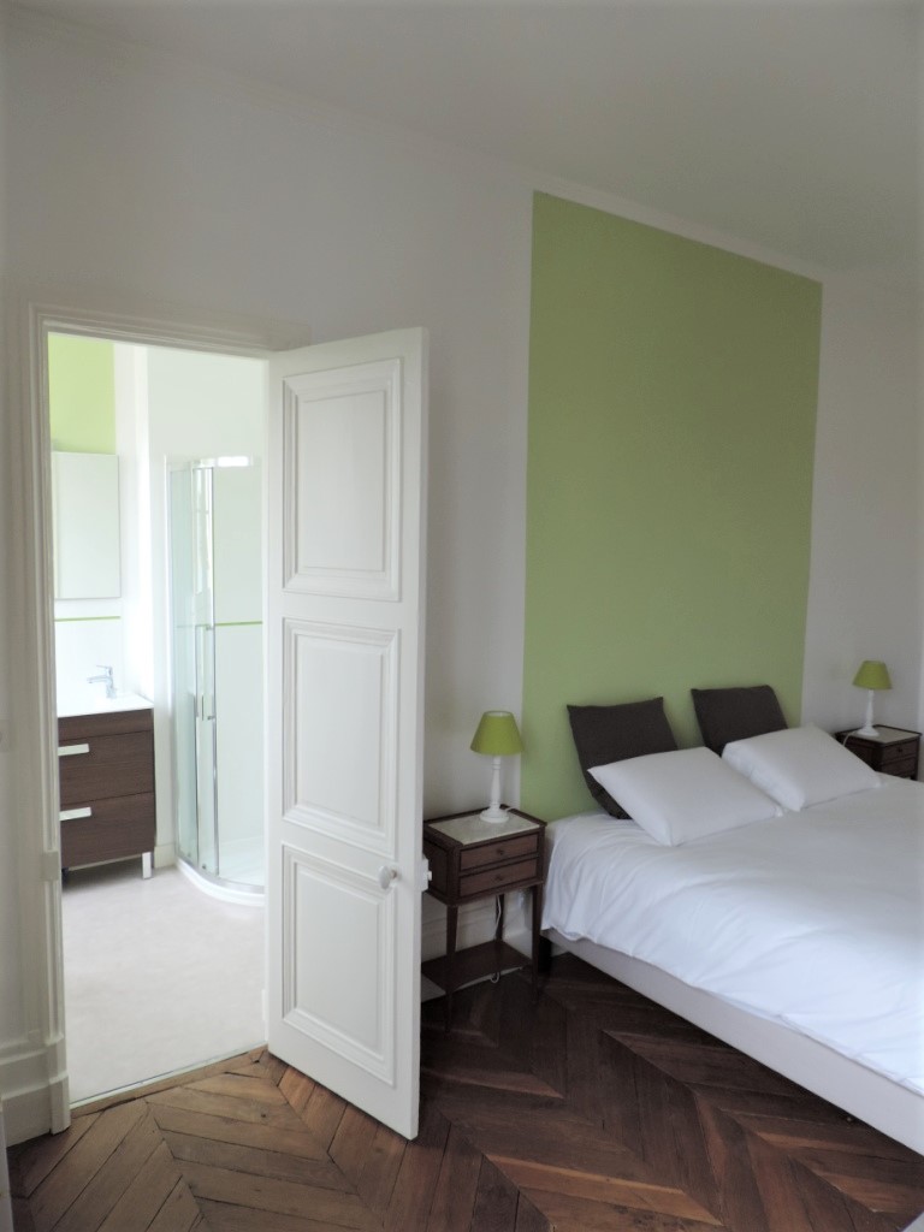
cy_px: 616
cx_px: 462
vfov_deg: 71.6
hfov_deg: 56.8
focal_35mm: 24
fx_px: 854
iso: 140
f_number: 3
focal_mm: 4.3
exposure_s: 1/30
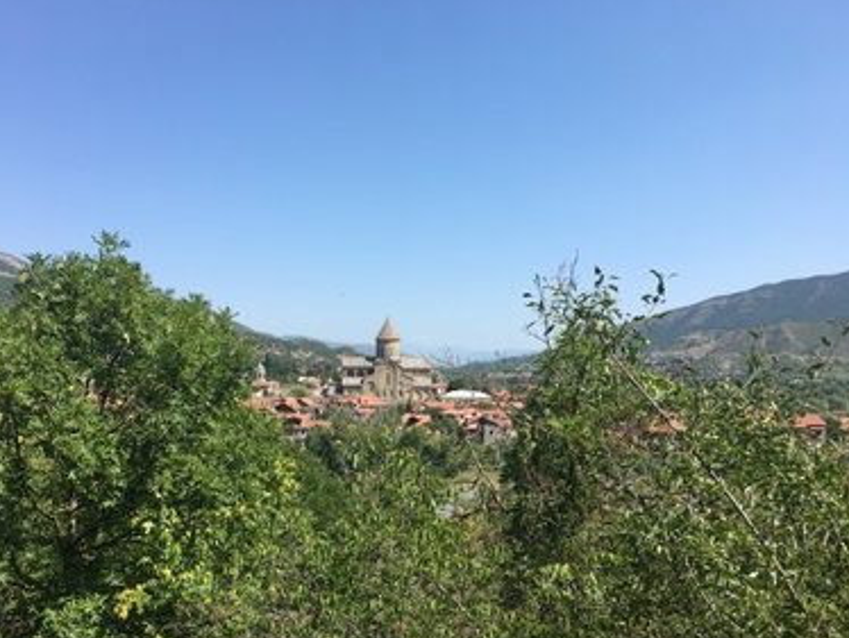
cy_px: 331
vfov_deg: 45.5
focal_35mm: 31
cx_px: 400
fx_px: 761
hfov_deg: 58.3
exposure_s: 1/1241
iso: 25
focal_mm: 4.15
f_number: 2.2
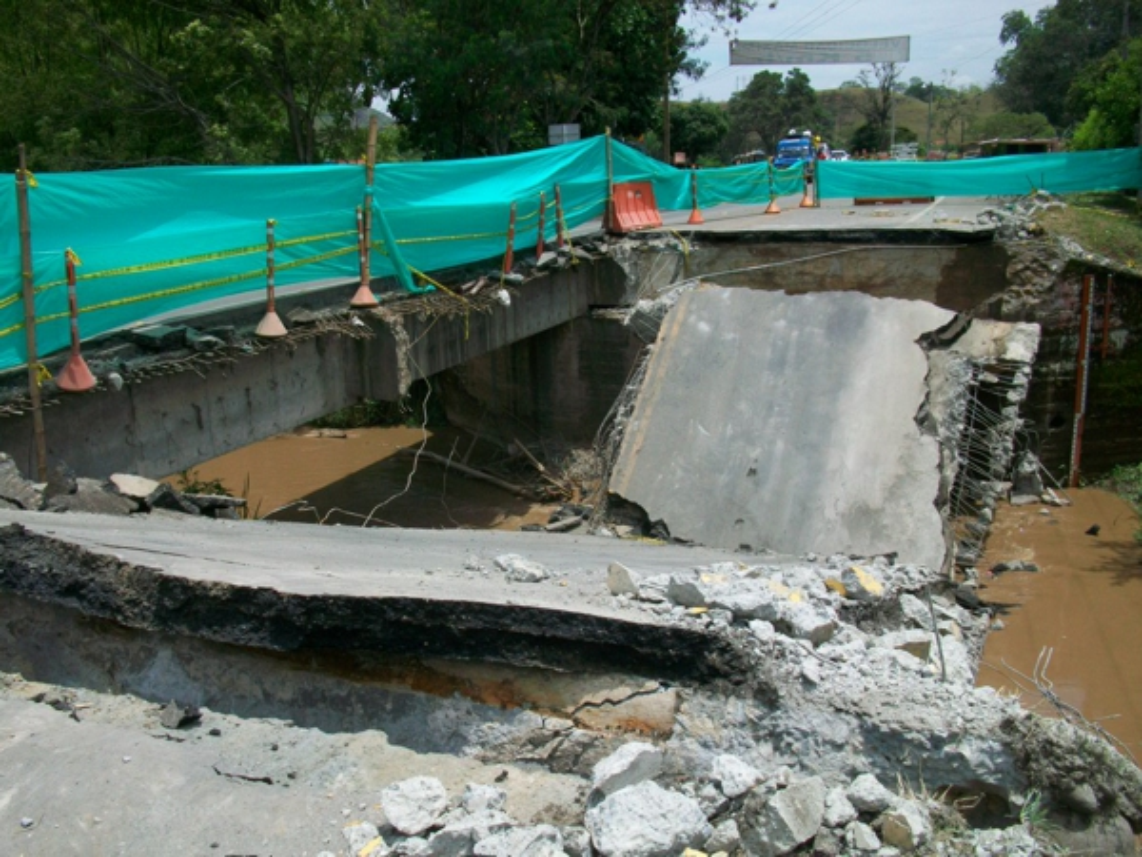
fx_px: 1056
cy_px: 428
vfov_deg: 44.2
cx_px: 571
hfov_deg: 56.8
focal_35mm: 32
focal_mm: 5.7
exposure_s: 1/400
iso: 64
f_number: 5.5
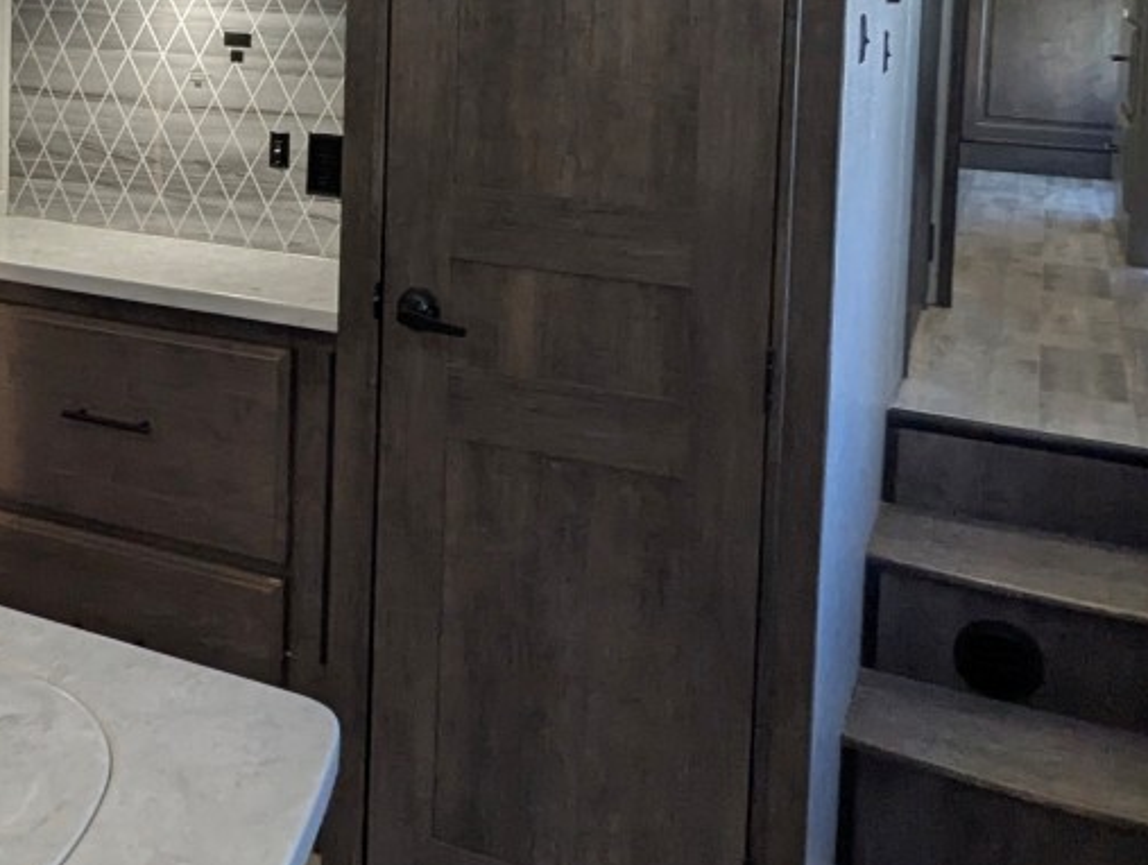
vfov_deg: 30.8
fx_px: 1462
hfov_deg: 41.4
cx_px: 268
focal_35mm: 44
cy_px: 23
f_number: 2.2
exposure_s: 1/100
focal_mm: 2.35
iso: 274
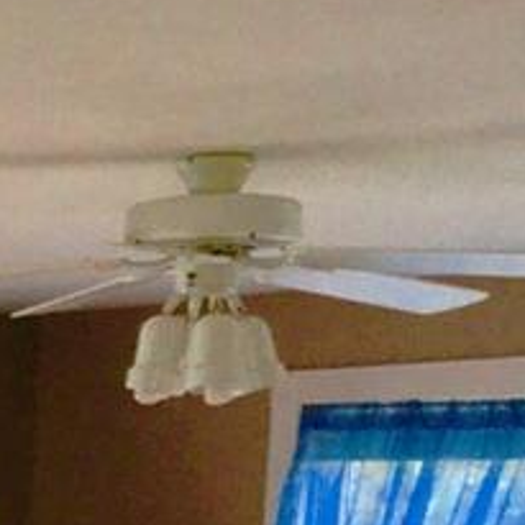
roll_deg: -1.6
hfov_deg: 11.7
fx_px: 2196
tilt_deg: -6.2
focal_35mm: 128
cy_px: 779
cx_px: -643
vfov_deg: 12.9
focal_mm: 4.15
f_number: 2.2
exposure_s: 1/43
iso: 25
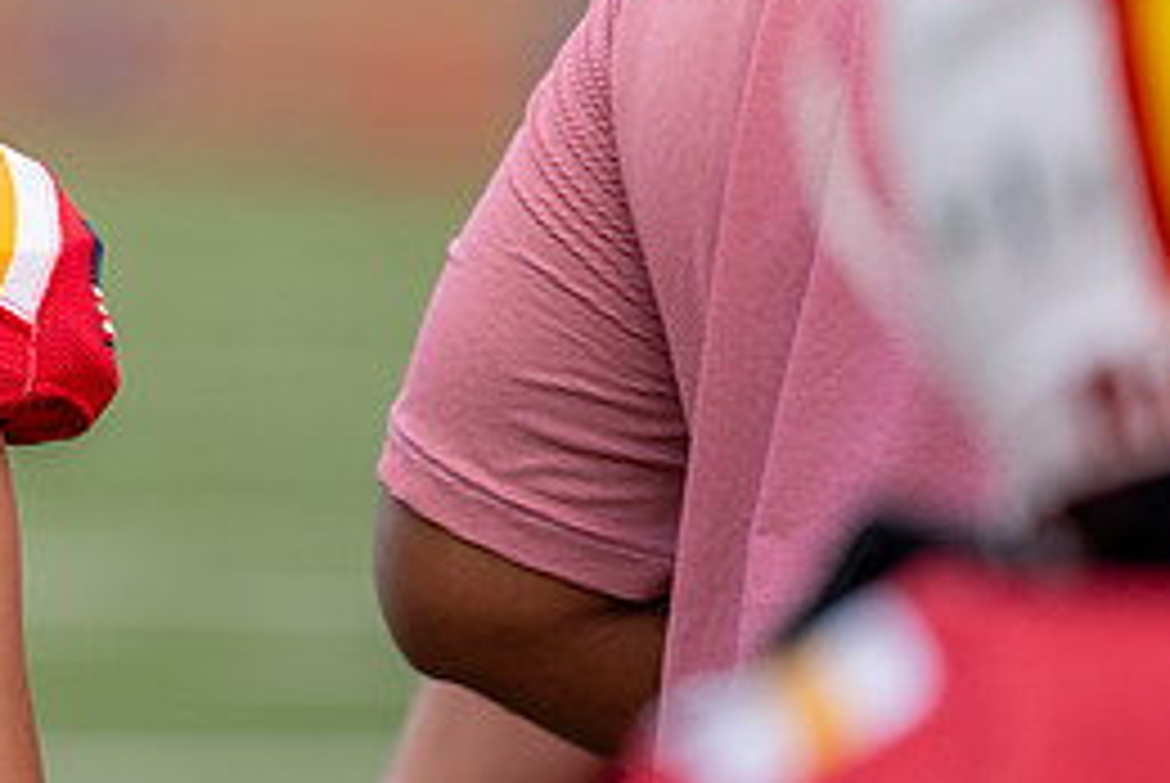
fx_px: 14869
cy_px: 175
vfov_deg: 3.0
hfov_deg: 4.5
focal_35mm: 457
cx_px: -90
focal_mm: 200
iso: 400
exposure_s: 1/2500
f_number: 2.8
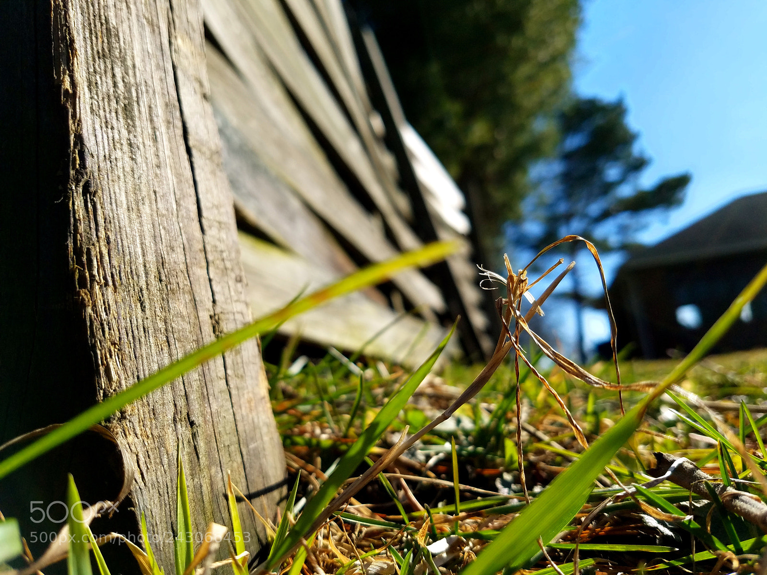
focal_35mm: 26
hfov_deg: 67.3
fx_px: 576
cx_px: 384
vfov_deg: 53.1
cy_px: 288
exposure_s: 1/2776
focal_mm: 4.2
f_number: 1.7
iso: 50
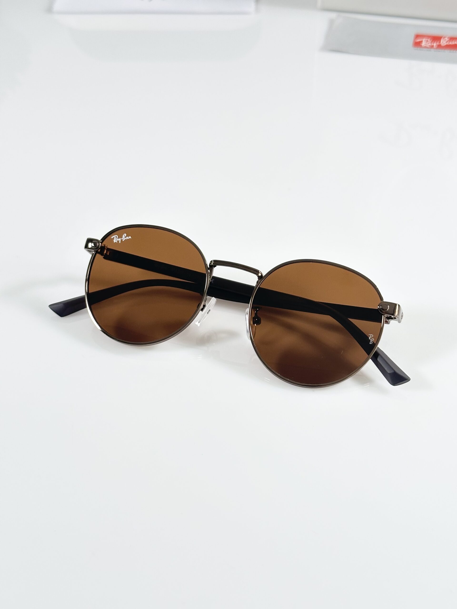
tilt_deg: -40.6
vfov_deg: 39.7
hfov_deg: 30.3
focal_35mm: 48
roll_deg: +0.4
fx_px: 845
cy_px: 304
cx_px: 228
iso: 80
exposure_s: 1/110
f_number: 1.78
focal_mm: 6.86
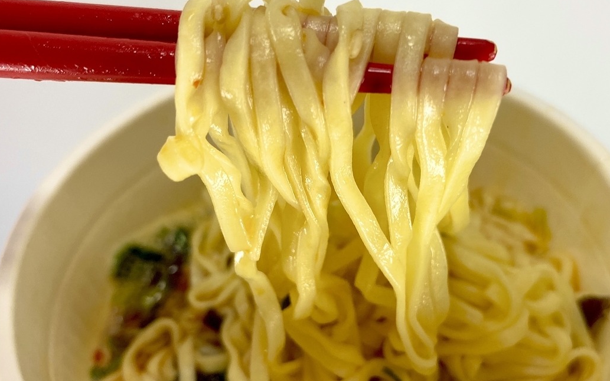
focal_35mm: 32
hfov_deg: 59.6
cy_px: 181
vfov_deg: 39.4
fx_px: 532
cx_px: 327
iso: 64
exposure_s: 1/122
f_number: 1.8
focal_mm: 4.25
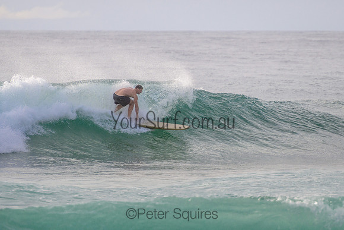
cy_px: 73
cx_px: 232
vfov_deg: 2.5
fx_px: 5258
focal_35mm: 550
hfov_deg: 3.7
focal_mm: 400
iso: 320
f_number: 5.6
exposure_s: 1/2000
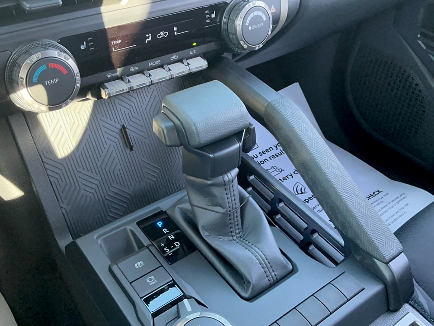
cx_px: 217
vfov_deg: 46.8
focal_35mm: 30
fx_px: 376
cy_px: 163
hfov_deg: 60.0
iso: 200
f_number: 1.8
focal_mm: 3
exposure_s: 1/100
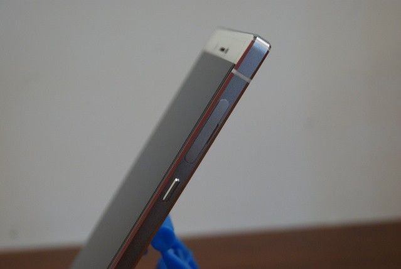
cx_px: 200
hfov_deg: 29.8
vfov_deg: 20.2
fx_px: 753
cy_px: 134
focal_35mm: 68
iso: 400
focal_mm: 45
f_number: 5.6
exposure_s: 1/20
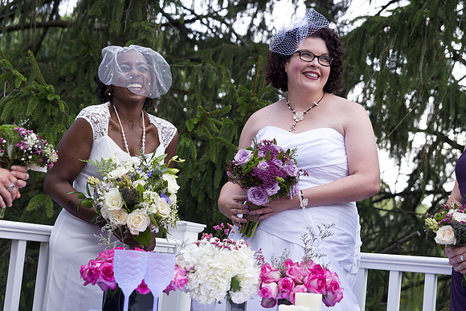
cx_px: 233
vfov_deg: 19.5
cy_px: 156
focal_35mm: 70
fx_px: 906
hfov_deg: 28.8
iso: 250
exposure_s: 1/400
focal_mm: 70
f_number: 4.5
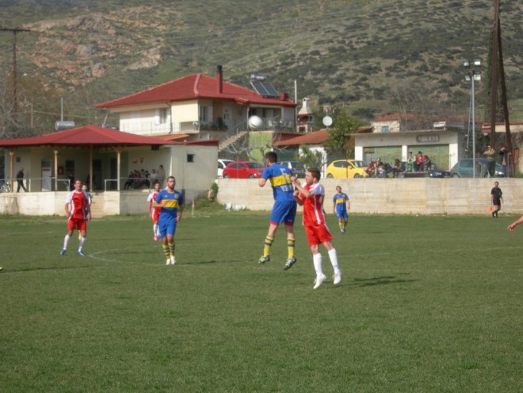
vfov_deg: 13.1
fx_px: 1707
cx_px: 262
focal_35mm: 113
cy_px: 196
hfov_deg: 17.4
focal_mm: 23.4
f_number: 8.2
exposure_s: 1/175
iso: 50
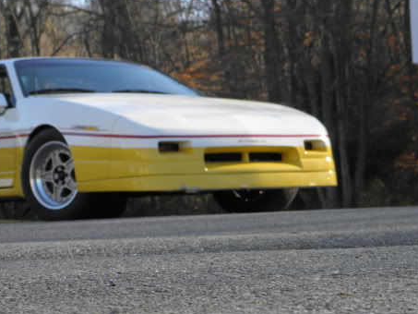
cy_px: 179
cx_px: 134
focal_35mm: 96
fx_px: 1160
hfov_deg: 20.4
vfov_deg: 15.4
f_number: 4.3
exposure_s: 1/200
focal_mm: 12.2
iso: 100
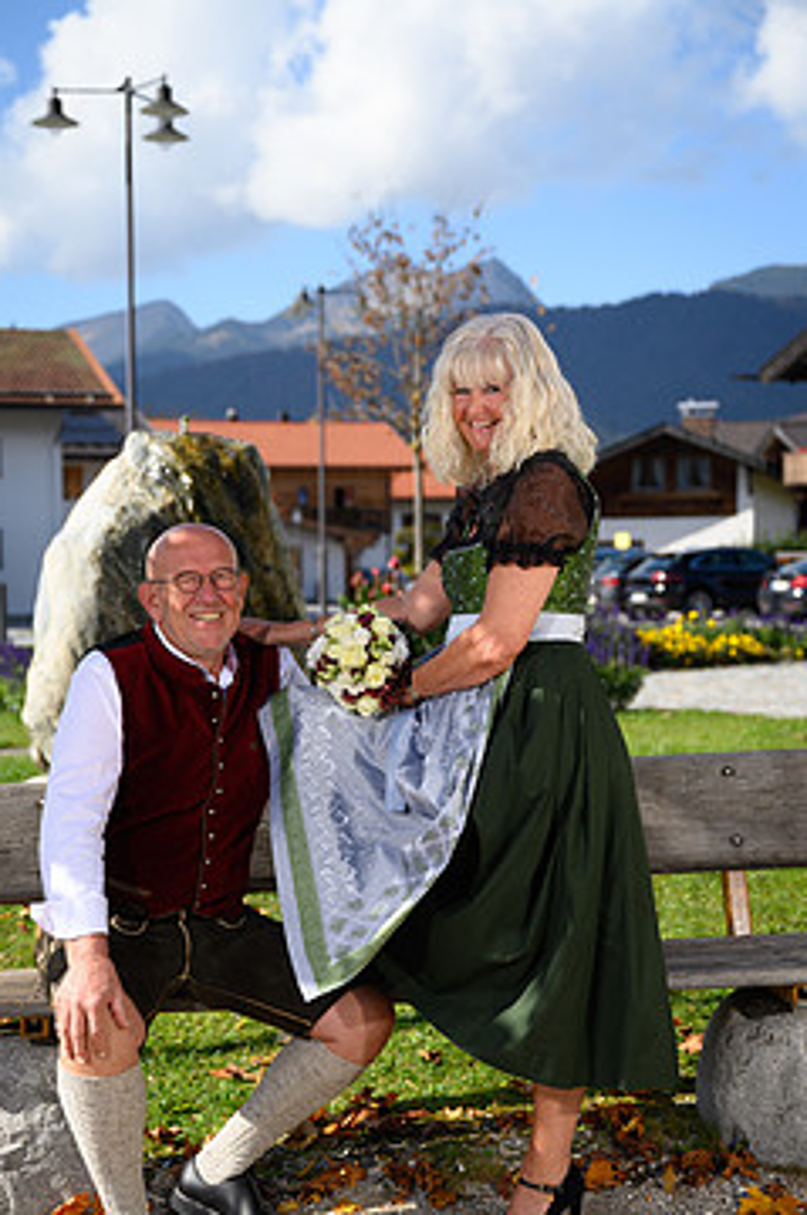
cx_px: 349
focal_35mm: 60
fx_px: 2023
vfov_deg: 33.3
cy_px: 732
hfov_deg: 22.5
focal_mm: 48
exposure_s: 1/1250
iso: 100
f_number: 3.2
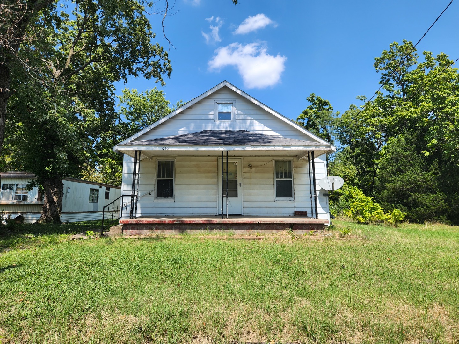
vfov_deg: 58.9
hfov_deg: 73.9
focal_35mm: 23
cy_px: 172
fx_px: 305
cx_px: 230
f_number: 1.8
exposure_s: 1/1099
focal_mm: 5.4
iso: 20
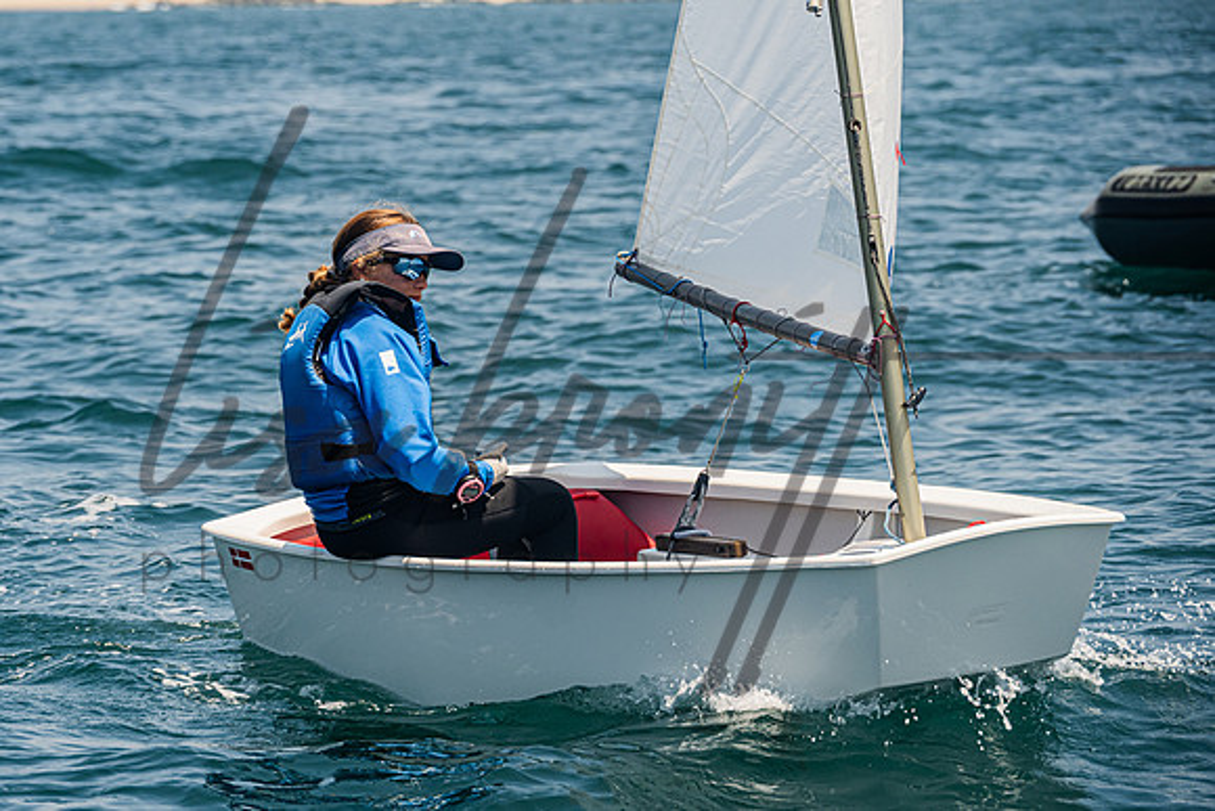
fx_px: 8288
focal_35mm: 246
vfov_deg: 5.6
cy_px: 436
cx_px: 392
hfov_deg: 8.4
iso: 250
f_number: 7.6
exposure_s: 1/1000
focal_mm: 180
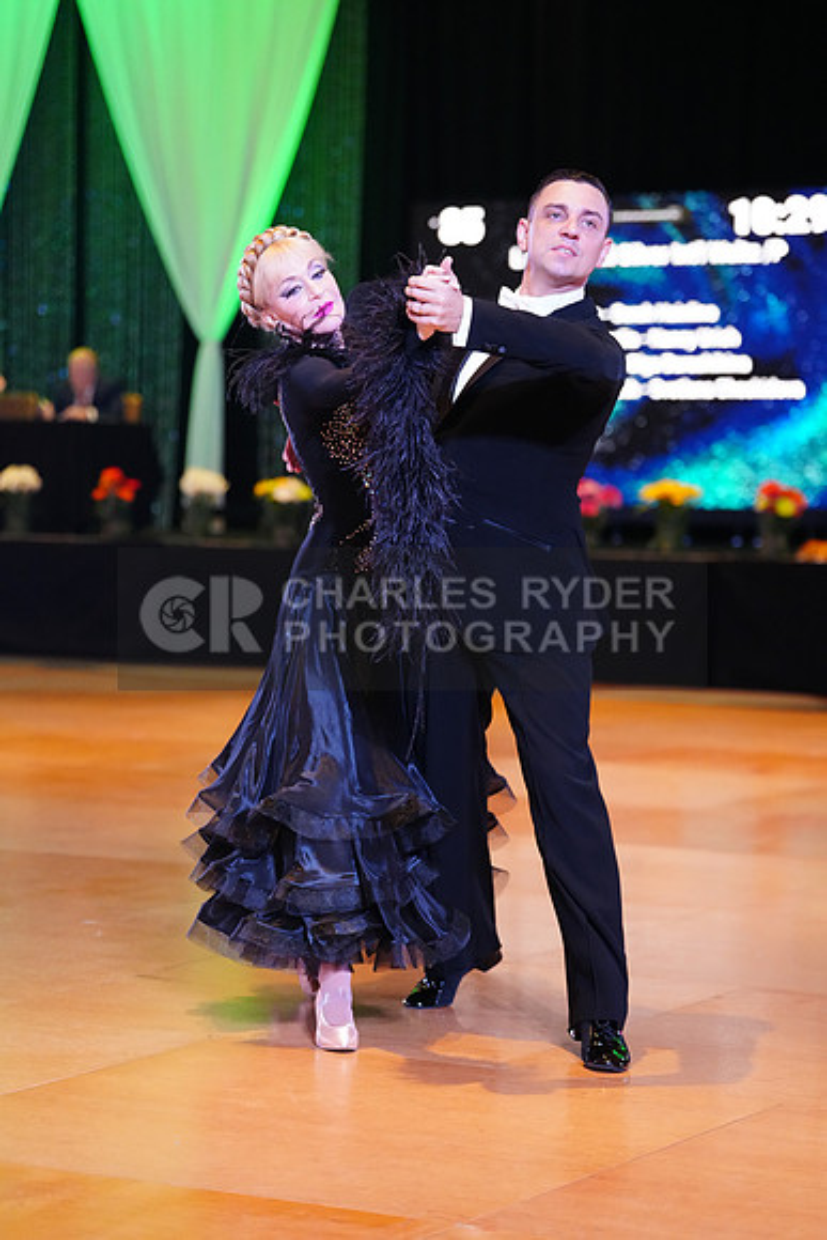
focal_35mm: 95
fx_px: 3271
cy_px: 620
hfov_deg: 14.4
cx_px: 414
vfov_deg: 21.5
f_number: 2.8
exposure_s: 1/400
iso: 5000
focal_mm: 95
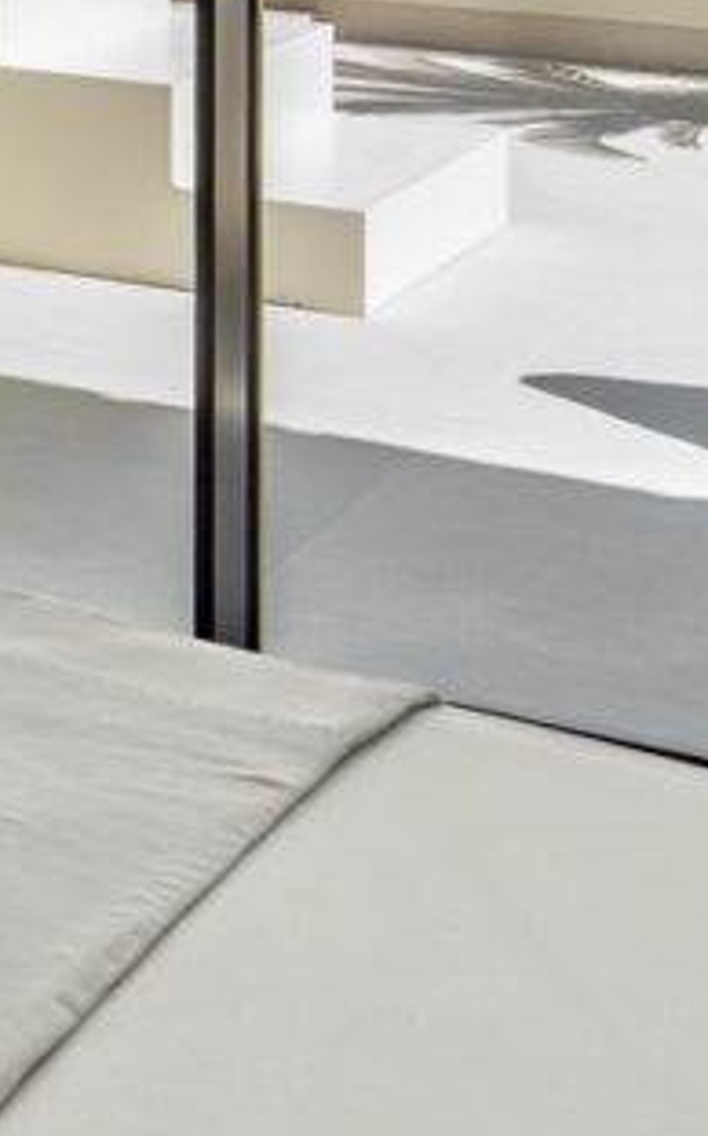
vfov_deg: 19.5
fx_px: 3031
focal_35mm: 98
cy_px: -365
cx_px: -1175
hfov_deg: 10.7
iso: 160
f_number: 9
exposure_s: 1/10
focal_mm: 14.6
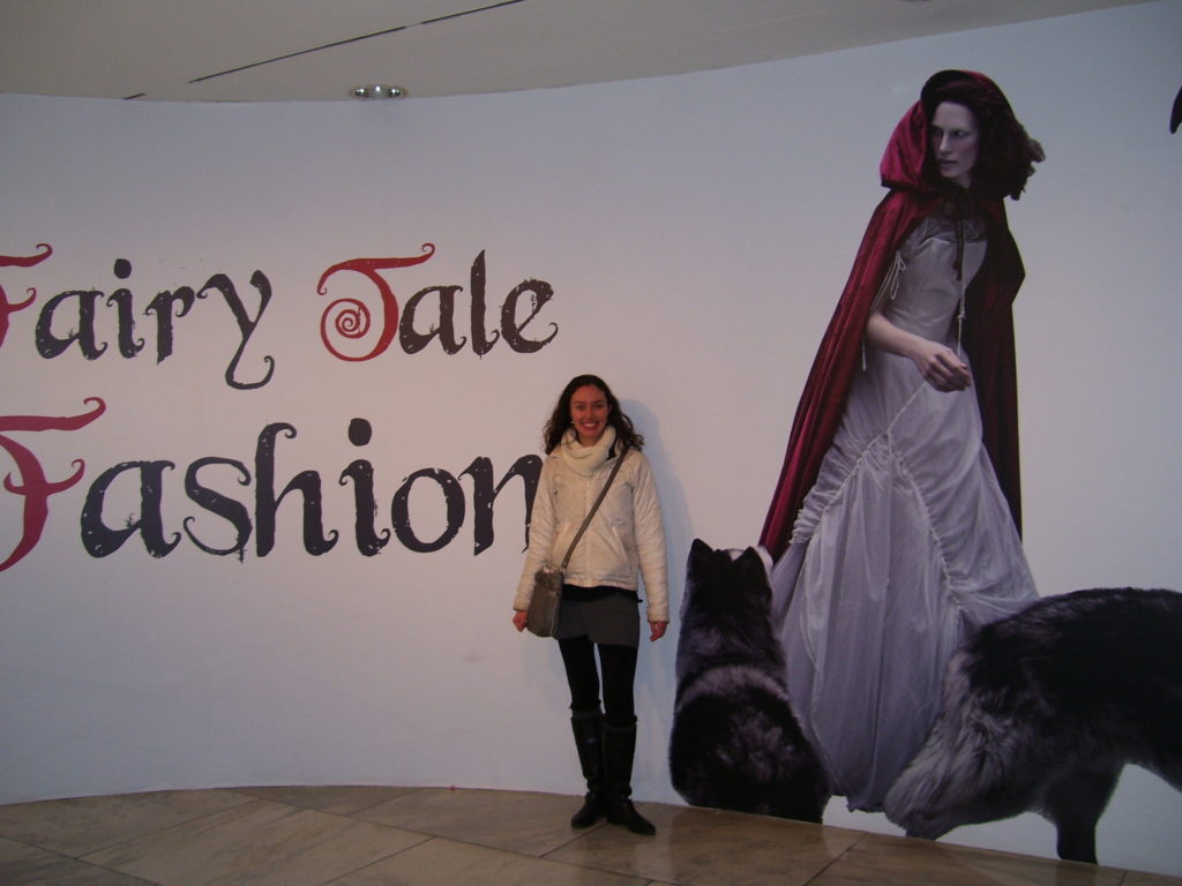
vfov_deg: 38.7
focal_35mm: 37
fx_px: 1263
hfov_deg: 50.1
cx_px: 591
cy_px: 443
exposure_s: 1/60
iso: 80
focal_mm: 6
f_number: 2.7
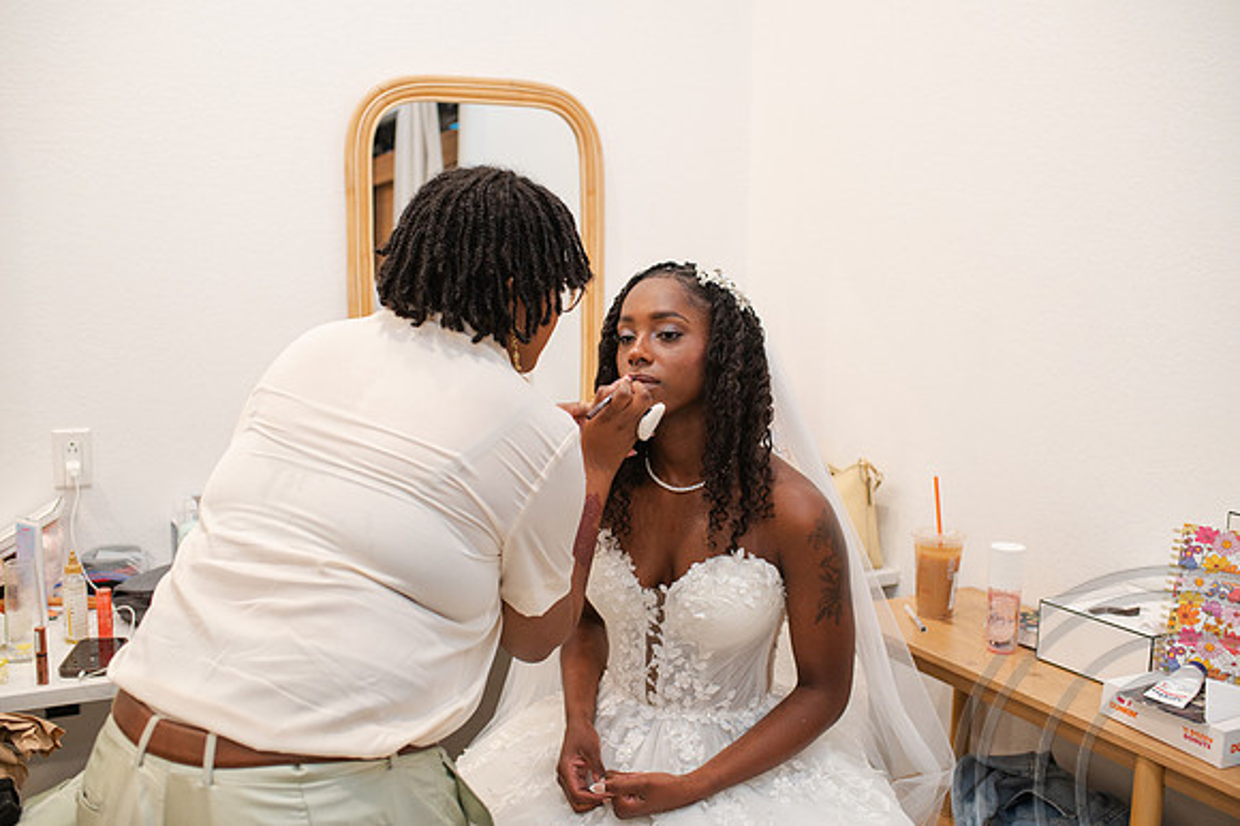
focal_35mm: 35
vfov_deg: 37.8
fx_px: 1205
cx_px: 620
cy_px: 413
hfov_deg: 54.5
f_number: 3.2
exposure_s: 1/200
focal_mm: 35
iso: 800
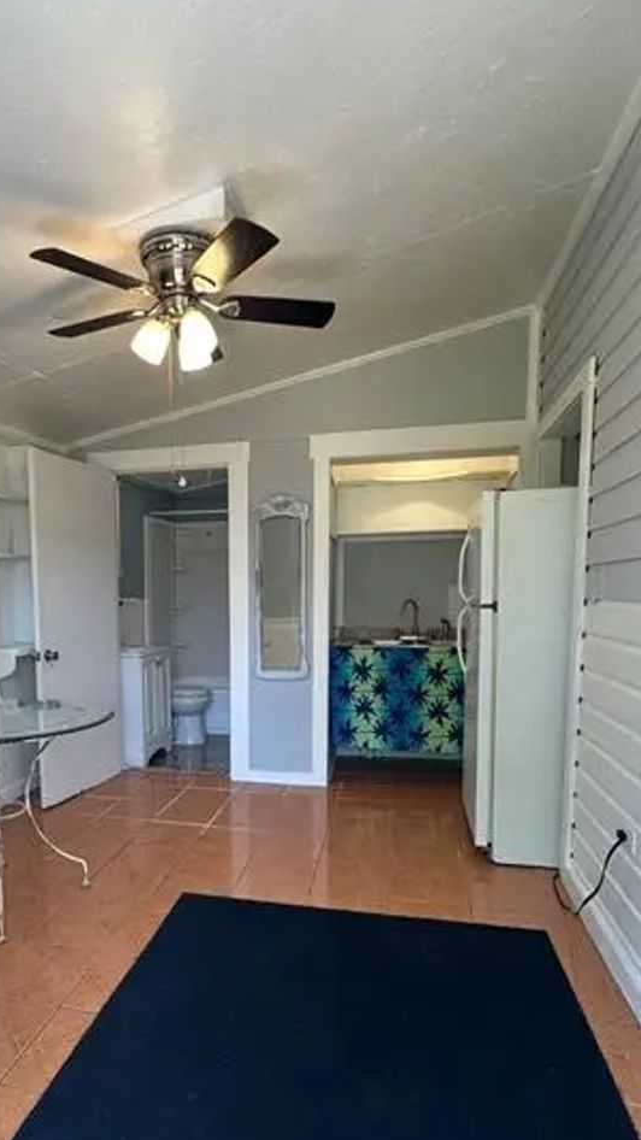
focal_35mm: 22
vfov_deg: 80.6
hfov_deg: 50.6
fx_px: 665
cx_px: 217
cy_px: 657
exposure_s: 1/120
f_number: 2.2
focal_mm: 2.22
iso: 100
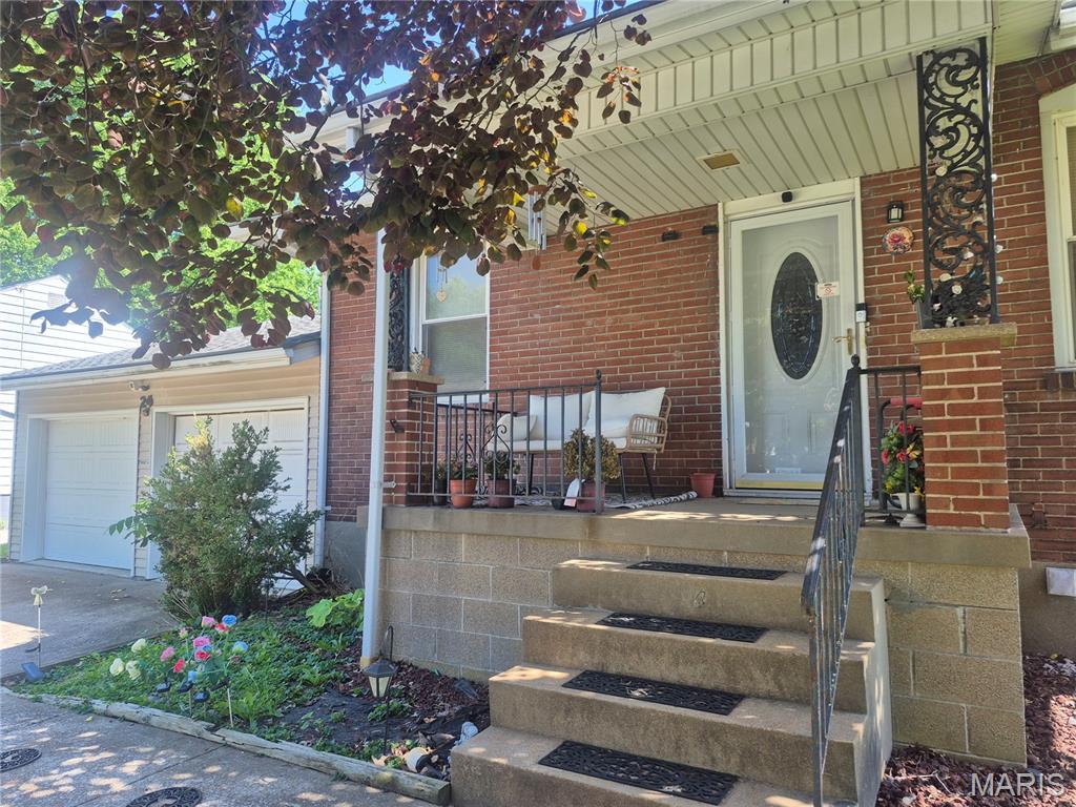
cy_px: 404
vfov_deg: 58.9
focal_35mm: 23
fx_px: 715
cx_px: 538
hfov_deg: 73.9
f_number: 1.8
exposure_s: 1/257
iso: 25
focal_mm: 5.4
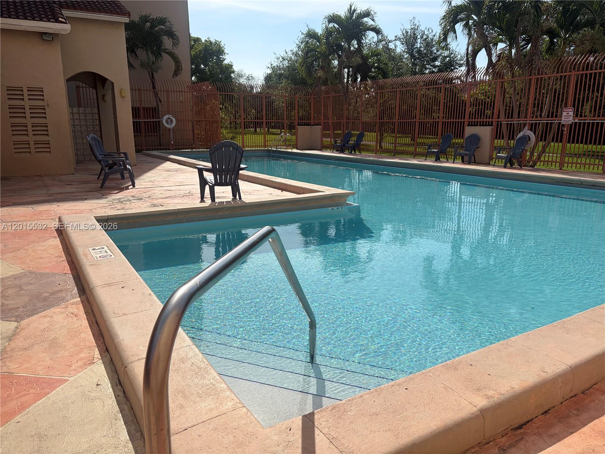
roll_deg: +0.3
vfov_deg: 53.1
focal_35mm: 26
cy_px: 227
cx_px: 302
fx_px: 454
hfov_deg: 67.3
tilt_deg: -12.3
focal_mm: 5.96
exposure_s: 1/6329
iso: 50
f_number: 1.6
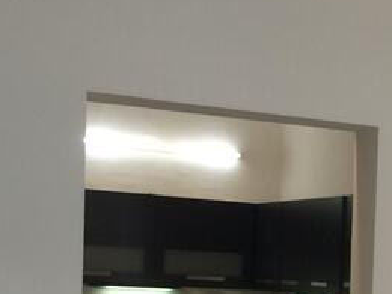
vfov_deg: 12.6
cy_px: 363
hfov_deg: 16.1
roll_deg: -2.5
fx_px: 1291
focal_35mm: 114
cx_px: 552
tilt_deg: -3.1
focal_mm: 4.15
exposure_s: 1/33
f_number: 2.2
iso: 32
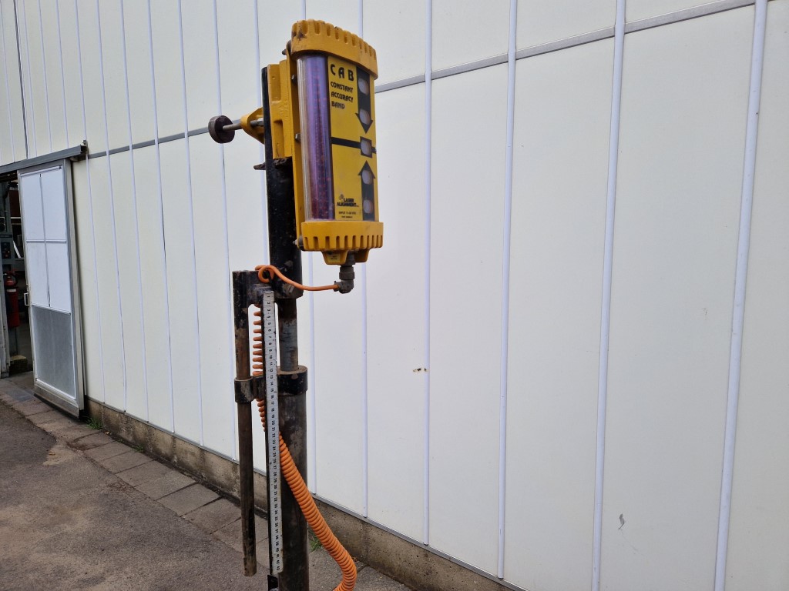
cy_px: 296
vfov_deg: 58.9
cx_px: 394
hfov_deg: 73.9
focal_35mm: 23
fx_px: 524
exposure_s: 1/622
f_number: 1.8
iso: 50
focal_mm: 5.4
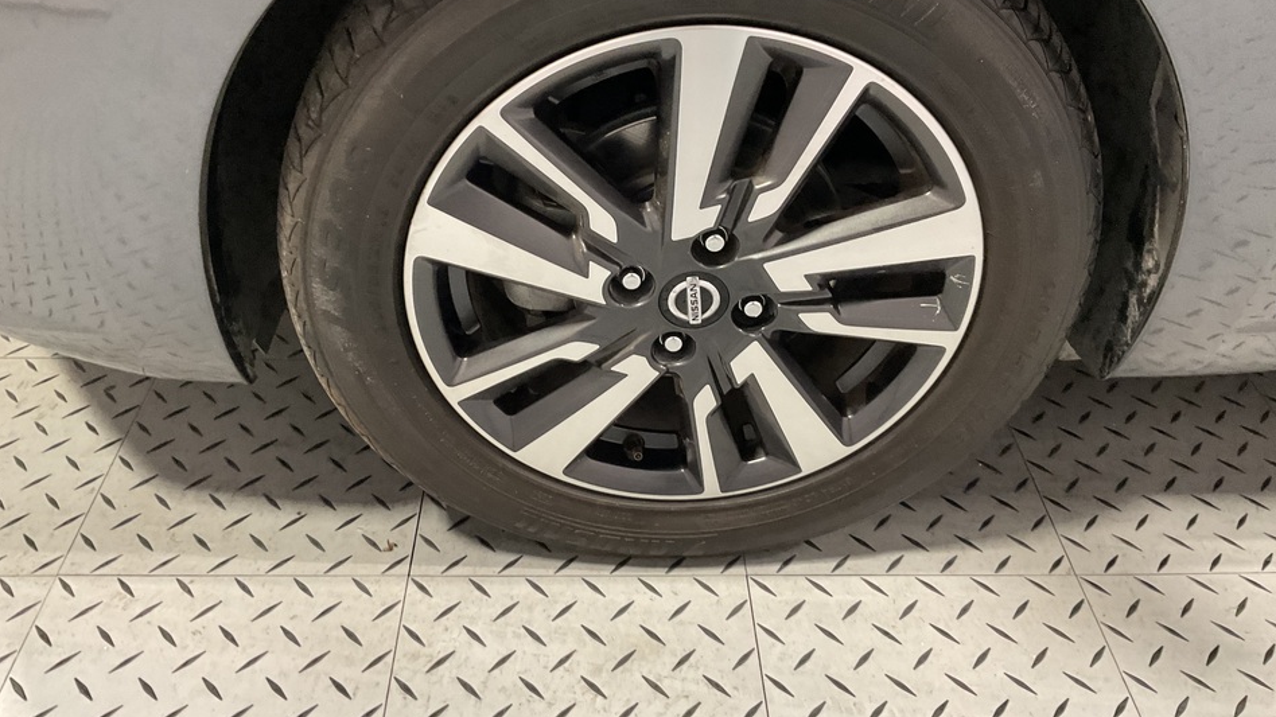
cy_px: 324
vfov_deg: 36.6
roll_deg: -4.0
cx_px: 641
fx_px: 1083
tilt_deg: -37.5
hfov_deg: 61.0
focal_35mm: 32
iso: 160
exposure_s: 1/60
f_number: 1.8
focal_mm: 3
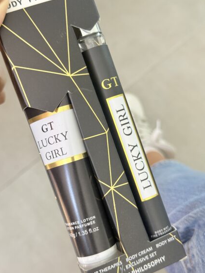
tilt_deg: -64.0
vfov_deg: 38.9
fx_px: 387
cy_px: 137
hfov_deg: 29.7
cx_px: 103
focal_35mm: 49
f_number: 1.78
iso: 200
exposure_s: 1/40
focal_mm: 6.76
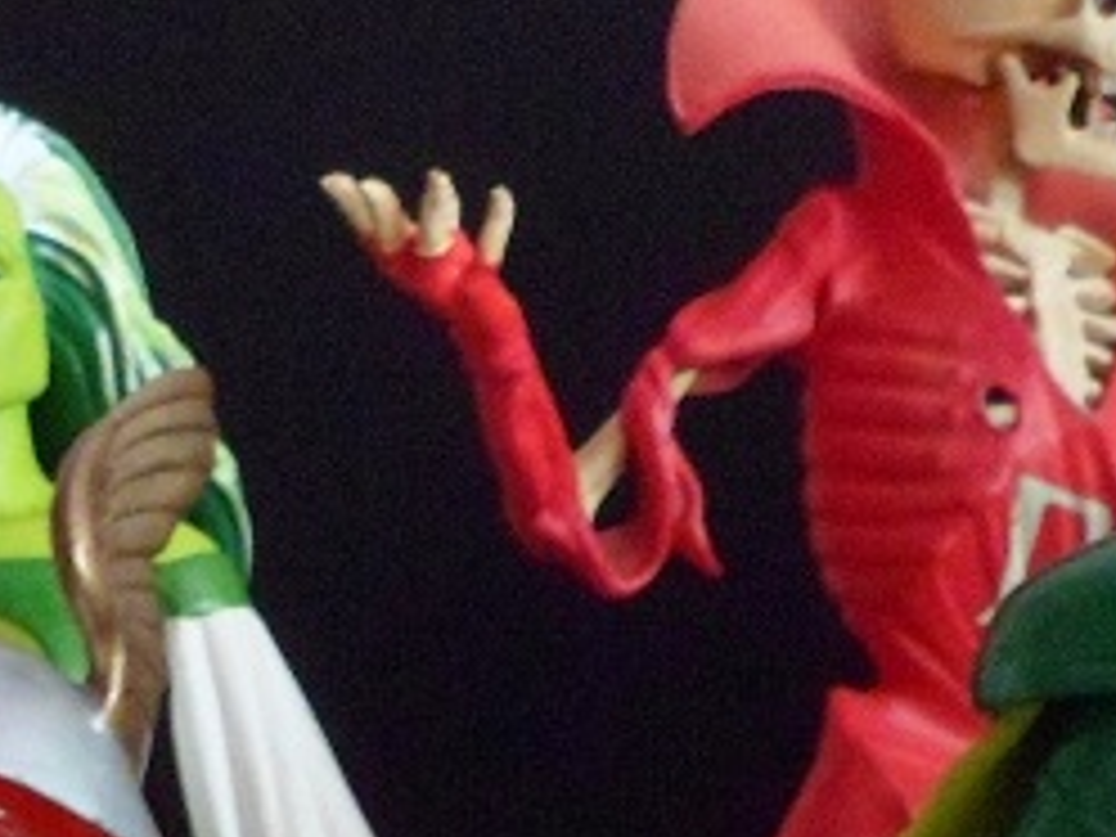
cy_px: 1238
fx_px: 5062
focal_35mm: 157
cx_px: 662
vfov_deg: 9.2
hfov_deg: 12.6
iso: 400
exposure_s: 1/6
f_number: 3.8
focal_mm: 6.6
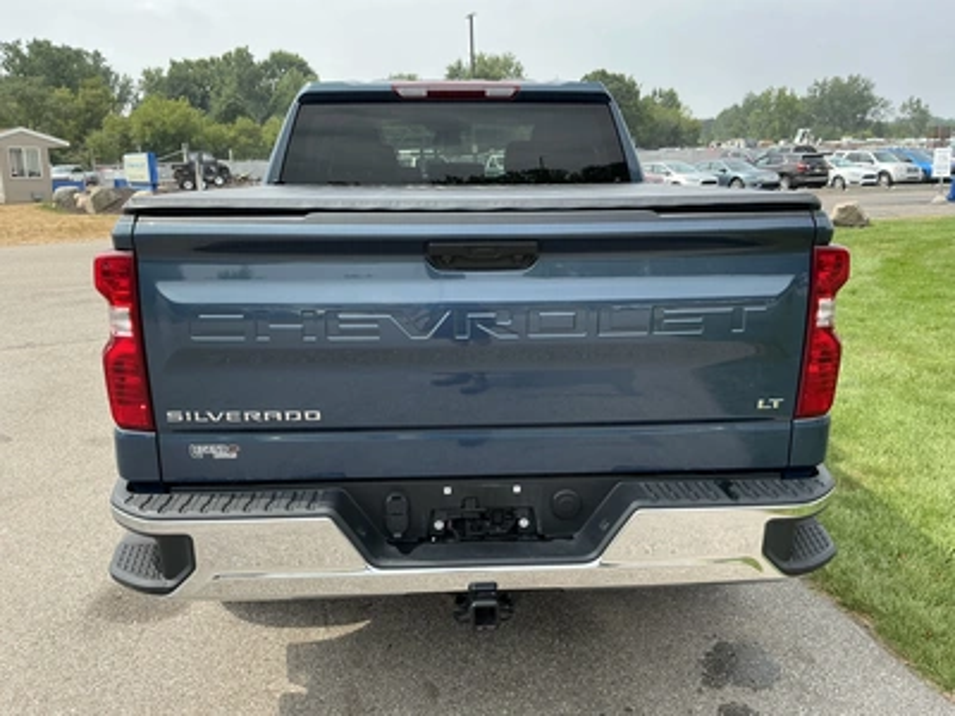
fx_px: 772
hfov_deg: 63.4
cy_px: 358
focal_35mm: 28
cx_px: 478
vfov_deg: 49.7
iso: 25
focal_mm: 3
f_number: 1.8
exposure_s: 1/759
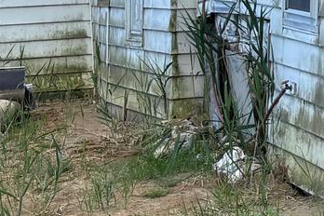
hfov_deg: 11.0
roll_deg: +1.7
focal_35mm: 159
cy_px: -88
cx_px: 763
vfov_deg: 8.5
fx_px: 1431
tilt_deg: +3.4
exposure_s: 1/910
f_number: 1.6
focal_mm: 5.96
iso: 50
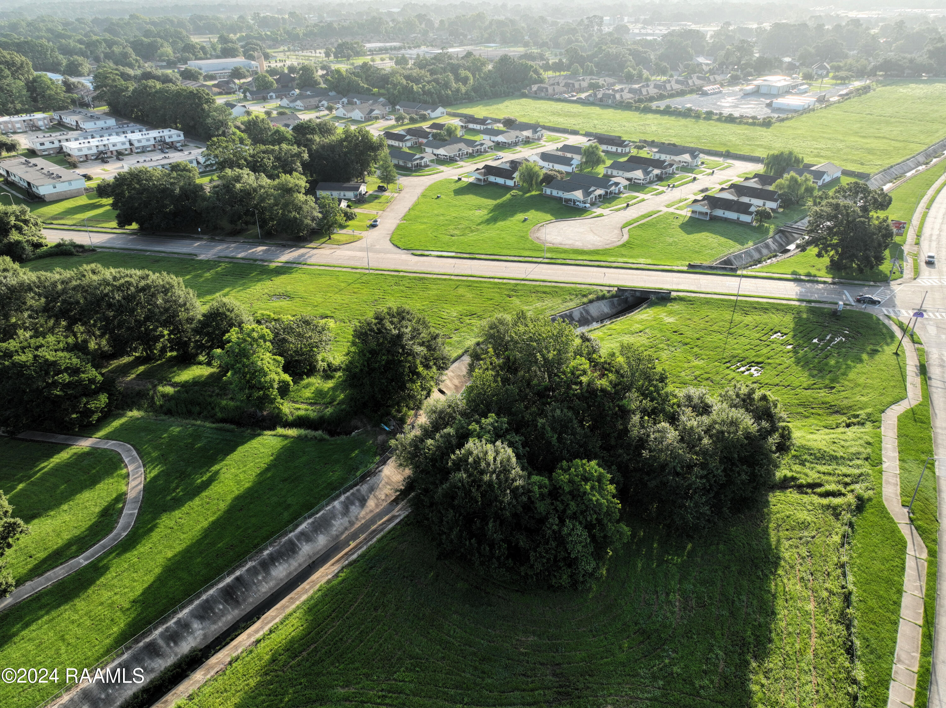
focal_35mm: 24
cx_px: 473
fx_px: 656
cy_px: 354
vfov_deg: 56.8
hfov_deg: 71.6
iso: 400
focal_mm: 12.29
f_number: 2.8
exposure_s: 1/200
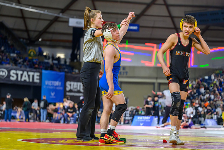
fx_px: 606
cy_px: 84
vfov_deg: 14.1
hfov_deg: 20.9
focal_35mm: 97
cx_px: 118
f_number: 2.8
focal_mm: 77
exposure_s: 1/800
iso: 2000
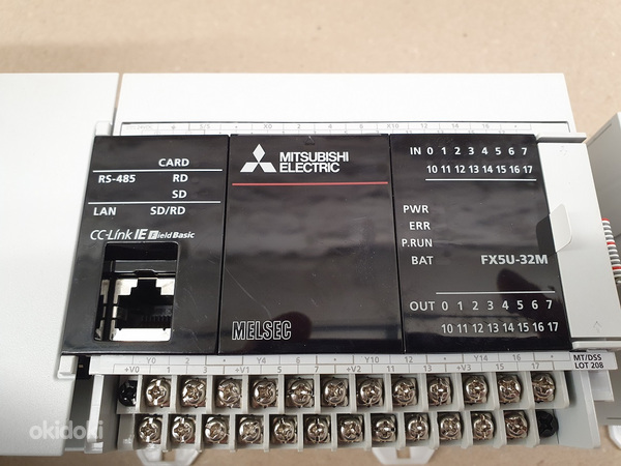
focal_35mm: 26
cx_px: 310
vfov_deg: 53.1
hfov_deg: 67.3
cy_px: 233
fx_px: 466
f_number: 2.4
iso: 320
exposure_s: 1/50
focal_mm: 4.32
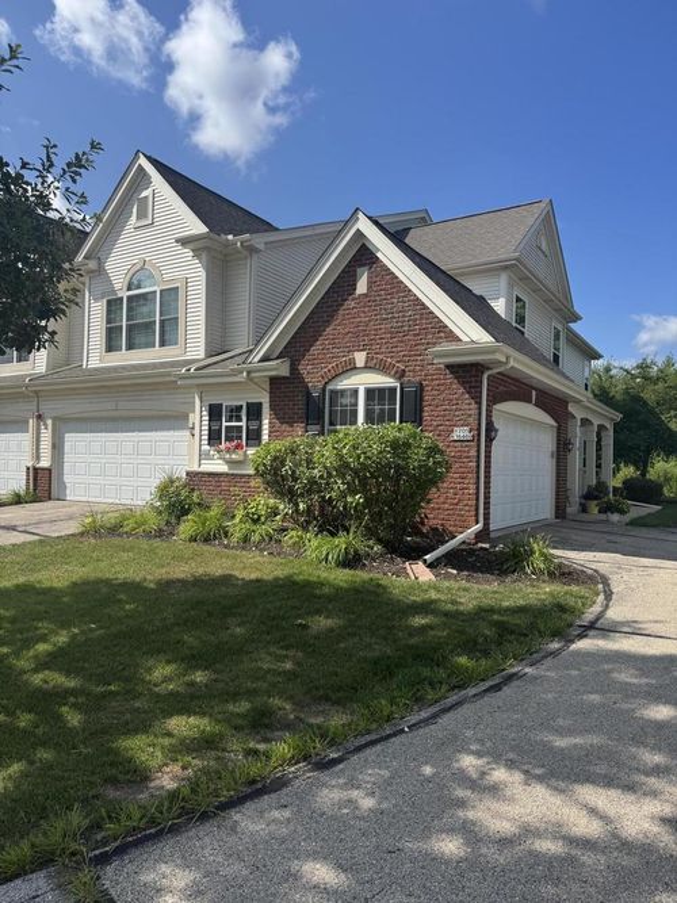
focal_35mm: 24
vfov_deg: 71.6
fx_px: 626
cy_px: 452
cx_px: 338
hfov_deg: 56.8
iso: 80
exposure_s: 1/4049
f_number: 1.78
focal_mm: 6.76
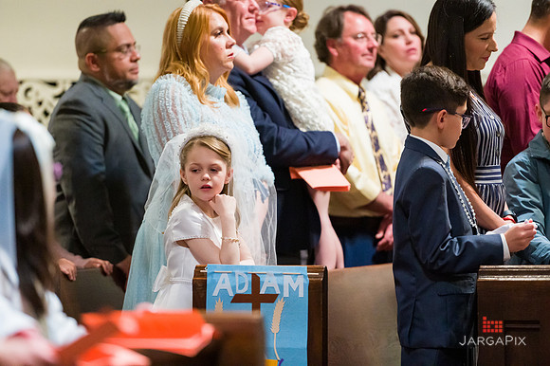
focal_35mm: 200
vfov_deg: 6.9
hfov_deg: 10.3
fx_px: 3054
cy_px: 183
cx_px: 275
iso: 6400
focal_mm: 200
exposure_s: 1/200
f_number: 3.2
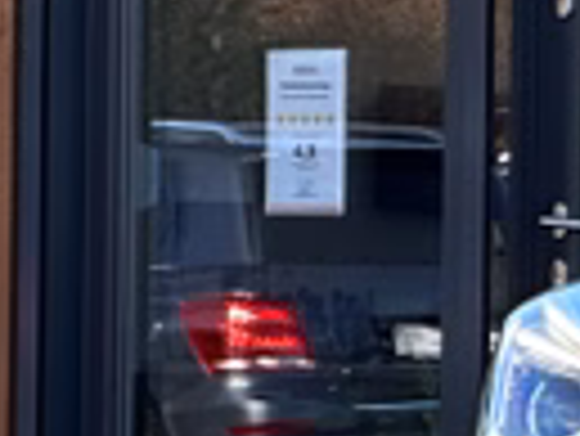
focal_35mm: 477
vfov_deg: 3.1
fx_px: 8000
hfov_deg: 4.0
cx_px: 1682
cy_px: 598
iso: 32
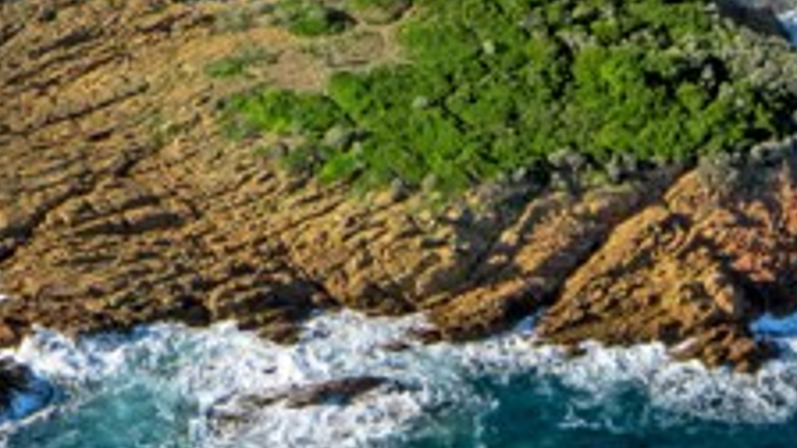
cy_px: -660
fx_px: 3466
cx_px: 662
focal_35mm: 164
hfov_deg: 13.0
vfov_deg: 7.0
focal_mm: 35
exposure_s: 1/320
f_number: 5.6
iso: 100
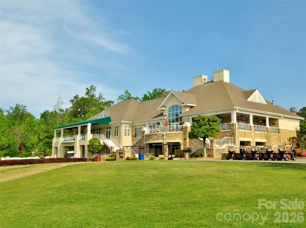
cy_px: 114
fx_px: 353
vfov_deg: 35.8
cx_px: 153
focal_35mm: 40
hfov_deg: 46.9
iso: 200
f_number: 11
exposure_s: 1/180
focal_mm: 20
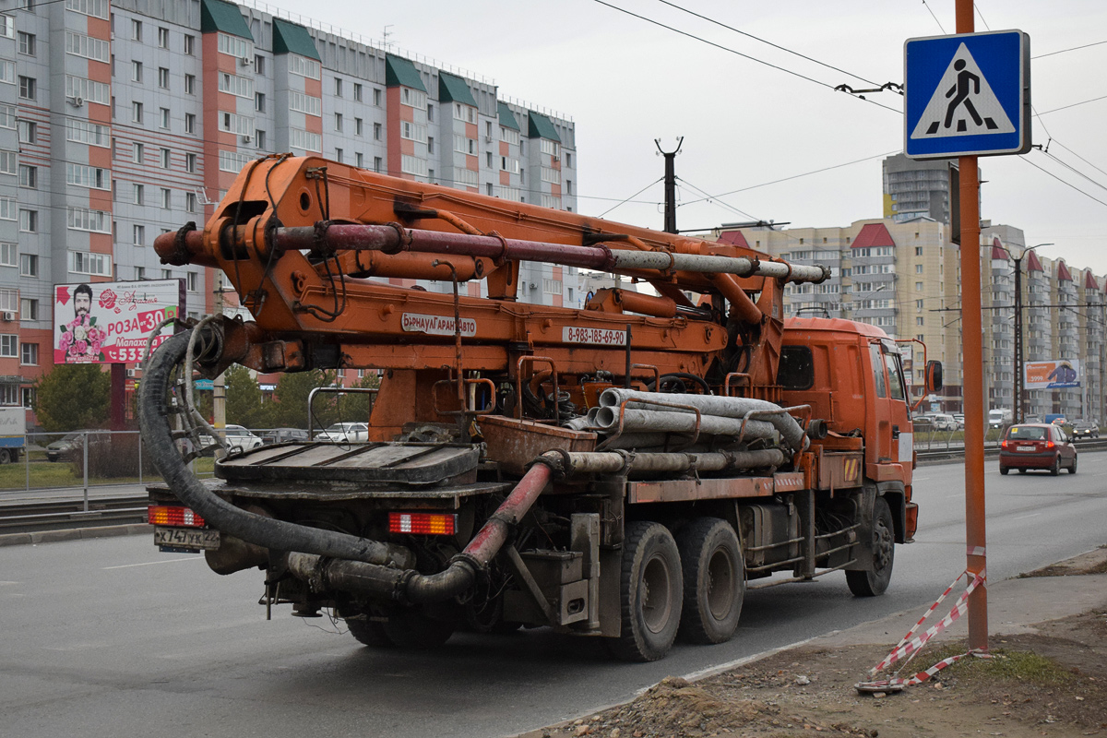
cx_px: 554
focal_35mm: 51
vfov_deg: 26.5
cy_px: 369
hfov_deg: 38.9
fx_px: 1568
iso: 1600
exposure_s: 1/800
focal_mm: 34
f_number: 5
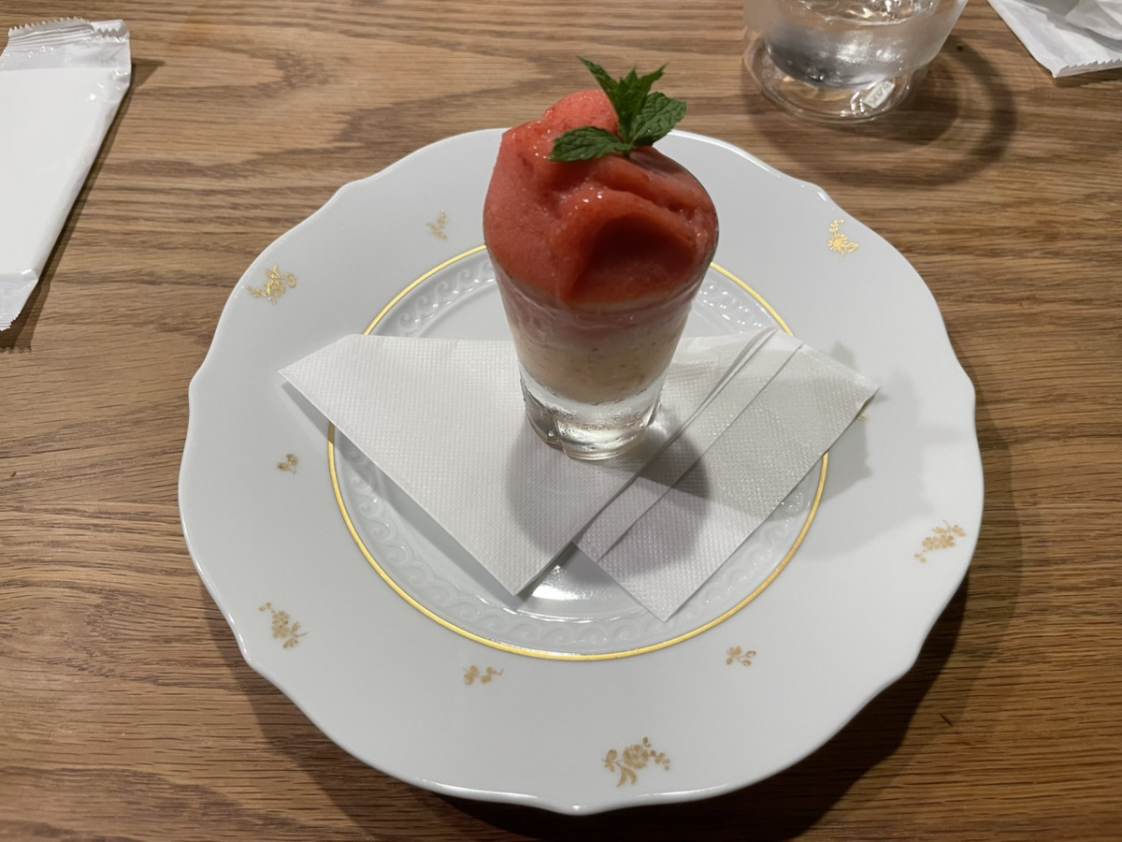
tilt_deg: -59.2
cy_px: 421
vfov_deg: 53.1
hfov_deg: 67.3
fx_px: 843
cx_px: 561
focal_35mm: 26
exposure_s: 1/60
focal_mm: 4.2
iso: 100
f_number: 1.6
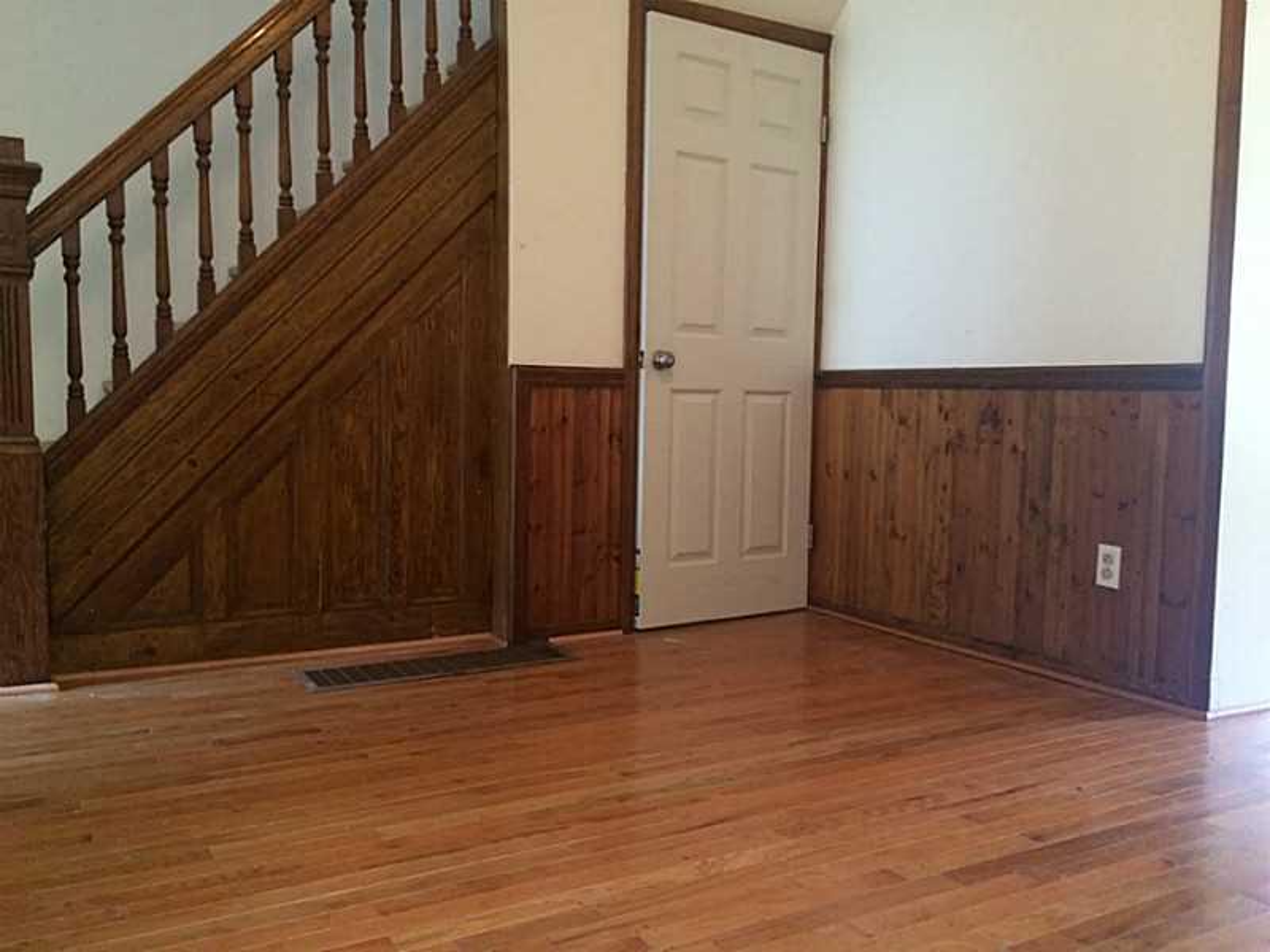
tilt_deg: -3.5
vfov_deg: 48.2
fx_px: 1064
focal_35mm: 29
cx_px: 635
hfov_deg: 61.7
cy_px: 476
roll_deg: -1.5
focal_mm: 4.15
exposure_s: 1/20
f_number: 2.2
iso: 320
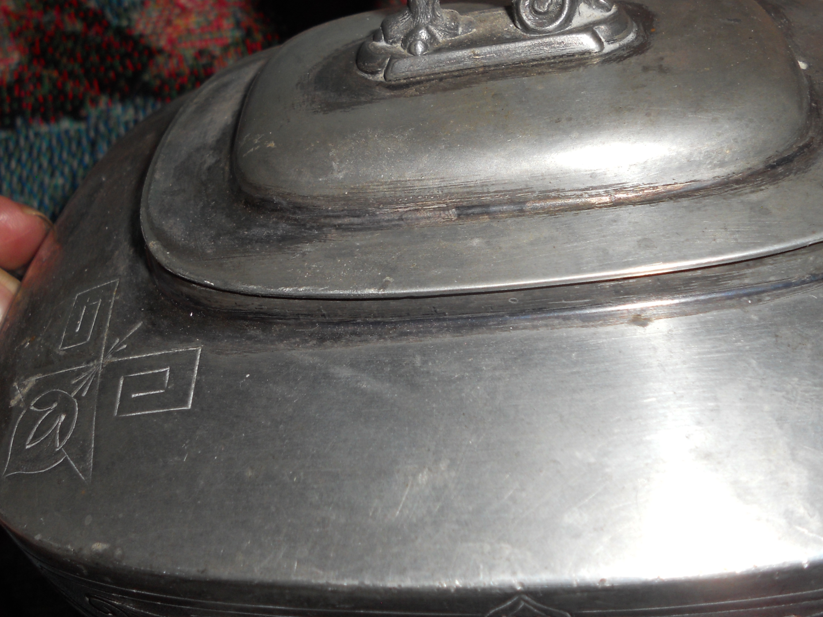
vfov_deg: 32.6
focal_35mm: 44
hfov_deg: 42.9
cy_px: 205
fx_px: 1046
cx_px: 385
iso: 80
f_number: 8.8
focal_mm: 5.8
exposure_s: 1/25
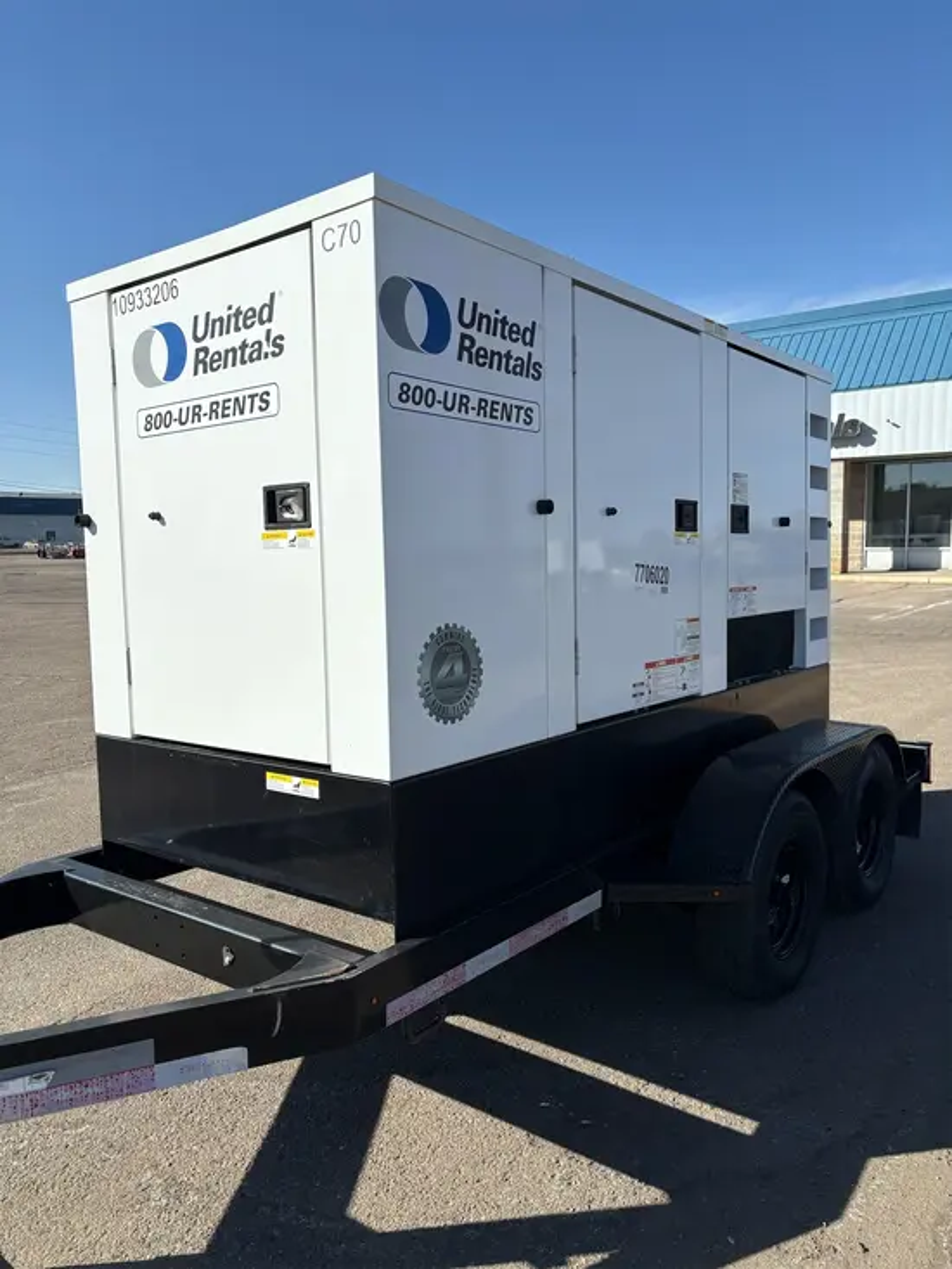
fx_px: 953
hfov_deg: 53.1
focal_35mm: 26
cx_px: 476
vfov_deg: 67.3
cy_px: 634
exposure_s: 1/5348
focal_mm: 5.96
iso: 50
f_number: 1.6
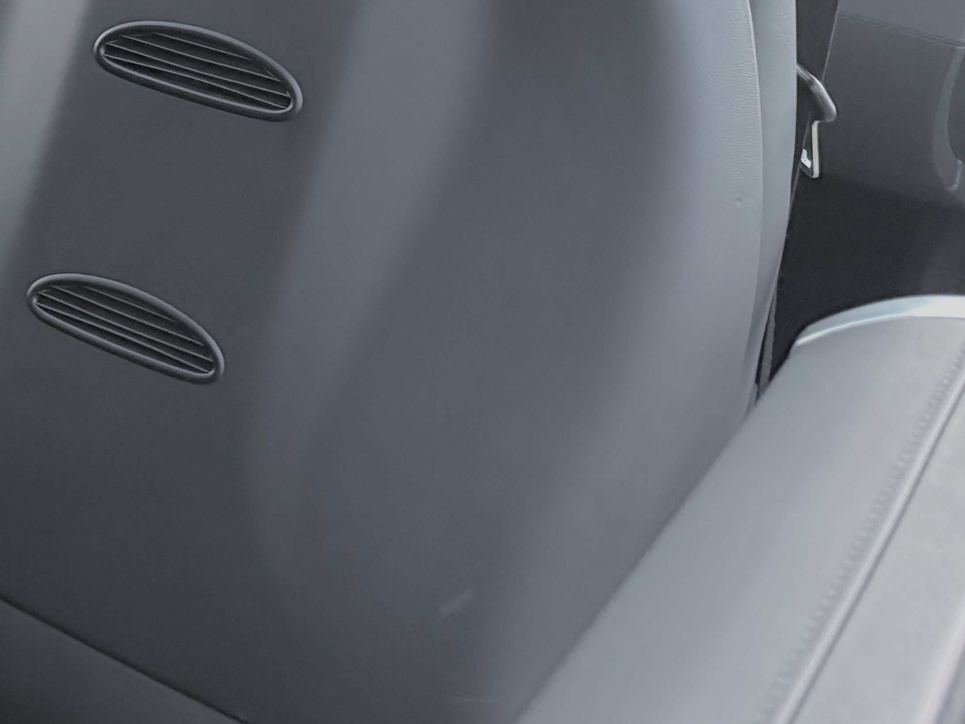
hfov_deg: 26.4
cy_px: 76
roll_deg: -3.4
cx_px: -264
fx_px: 1756
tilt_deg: -23.7
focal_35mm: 63
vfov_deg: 22.7
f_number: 1.78
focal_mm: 6.76
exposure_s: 1/42
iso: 800
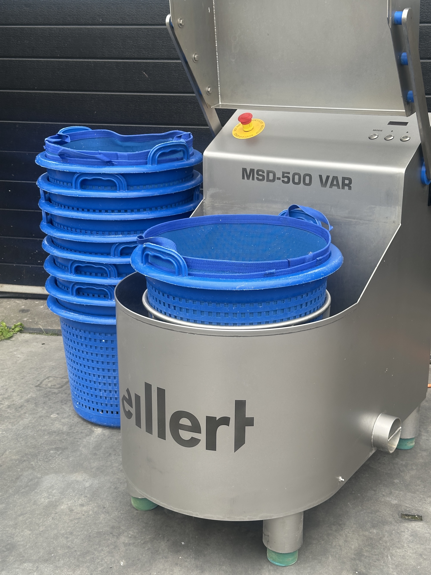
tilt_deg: -16.9
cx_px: 216
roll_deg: +0.6
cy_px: 288
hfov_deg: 30.3
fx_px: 797
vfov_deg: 39.7
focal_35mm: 48
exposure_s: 1/484
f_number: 1.78
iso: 64
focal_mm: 6.86
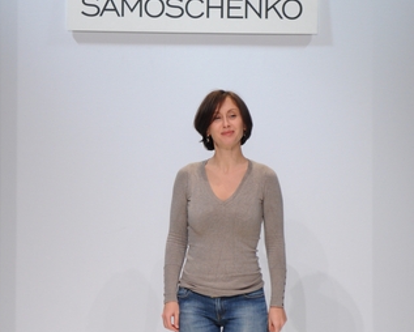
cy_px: 308
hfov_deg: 4.2
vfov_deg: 3.4
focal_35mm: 461
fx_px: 5652
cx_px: 216
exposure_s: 1/250
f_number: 3.2
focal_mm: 200
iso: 800
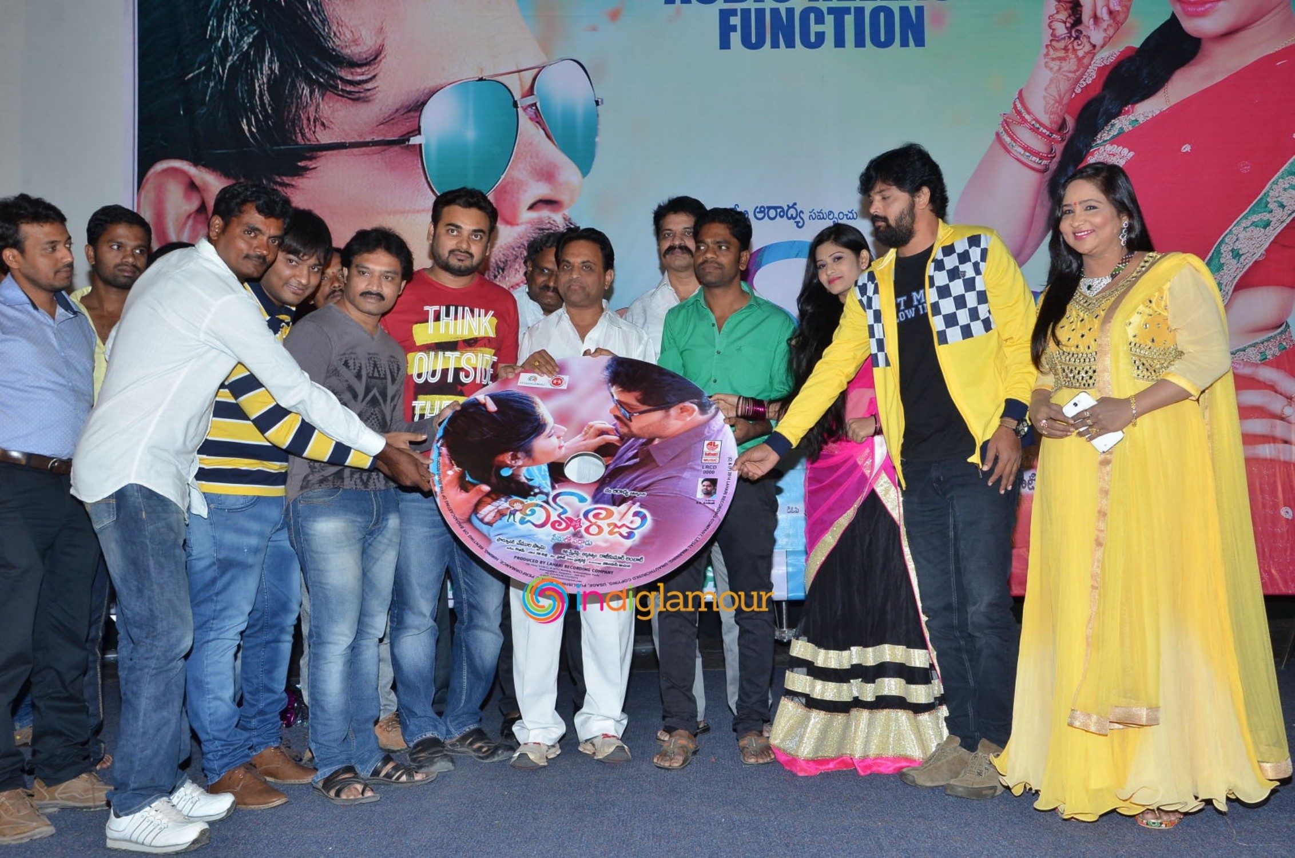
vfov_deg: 35.3
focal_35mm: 38
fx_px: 1346
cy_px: 429
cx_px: 648
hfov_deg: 51.4
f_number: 6.3
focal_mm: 25
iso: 640
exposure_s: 1/125
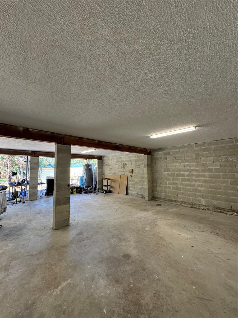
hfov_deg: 85.7
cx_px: 119
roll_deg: +1.6
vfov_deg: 102.1
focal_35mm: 14
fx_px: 128
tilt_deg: +3.6
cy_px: 159
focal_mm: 2.22
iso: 160
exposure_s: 1/120
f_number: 2.2
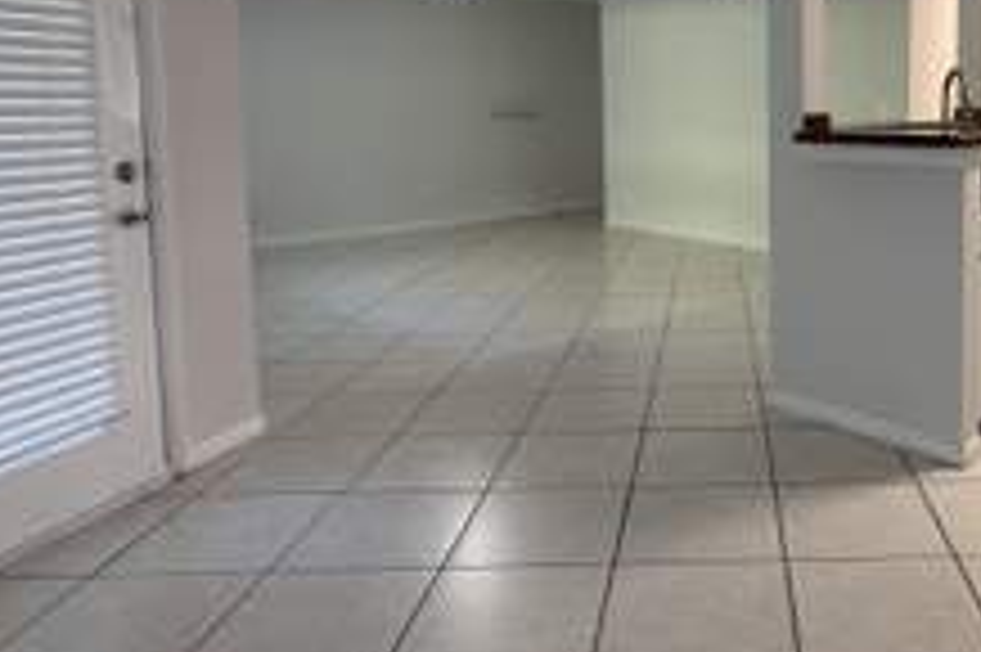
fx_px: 871
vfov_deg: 39.9
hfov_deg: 55.7
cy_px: 164
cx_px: 742
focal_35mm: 32
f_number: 2.2
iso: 160
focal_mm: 2.22
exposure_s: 1/60
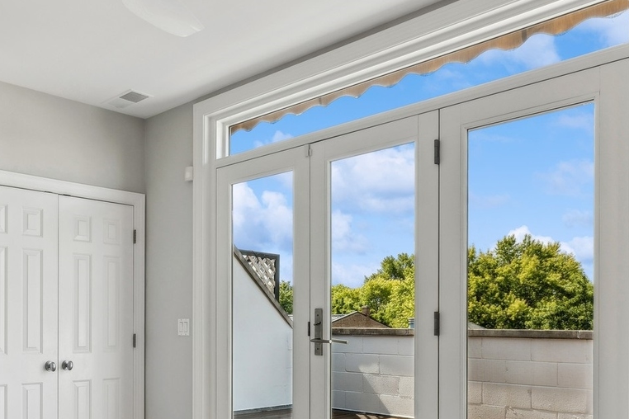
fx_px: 594
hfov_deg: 53.7
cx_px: 170
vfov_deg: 37.4
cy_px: 337
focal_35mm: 34
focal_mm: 16
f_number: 8
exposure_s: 1/100
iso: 320
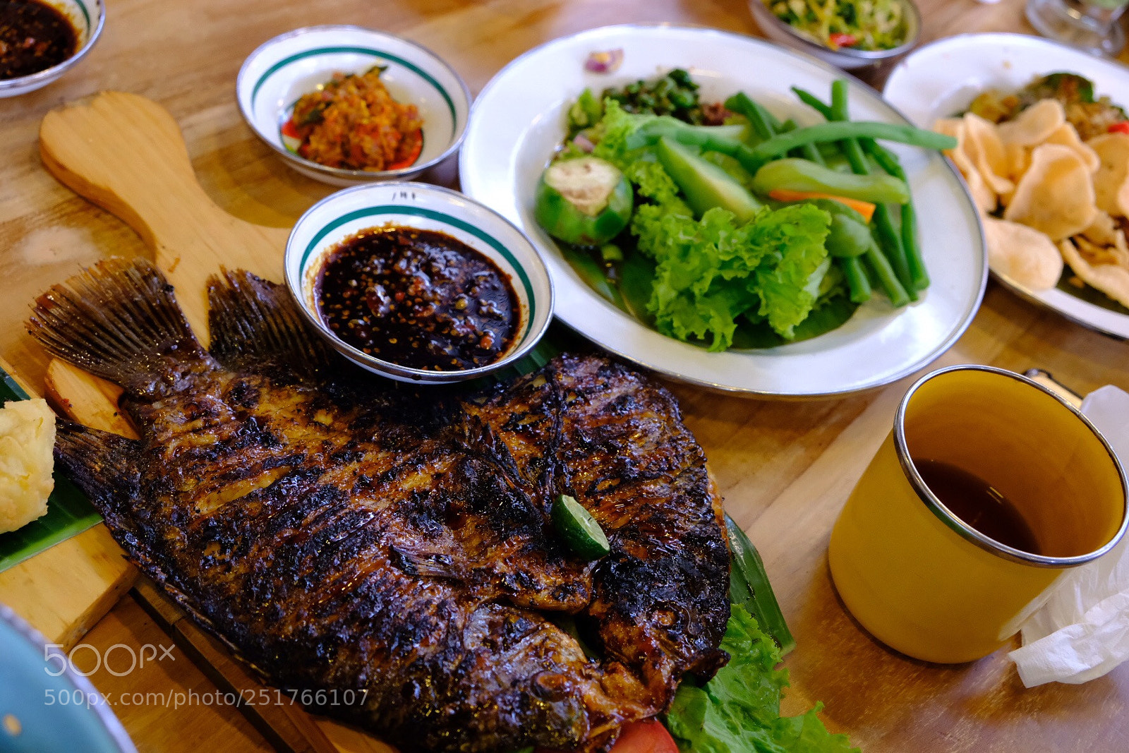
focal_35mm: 38
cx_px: 564
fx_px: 1192
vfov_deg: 35.1
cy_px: 376
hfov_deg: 50.7
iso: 3200
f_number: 4
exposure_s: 1/60
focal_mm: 25.4
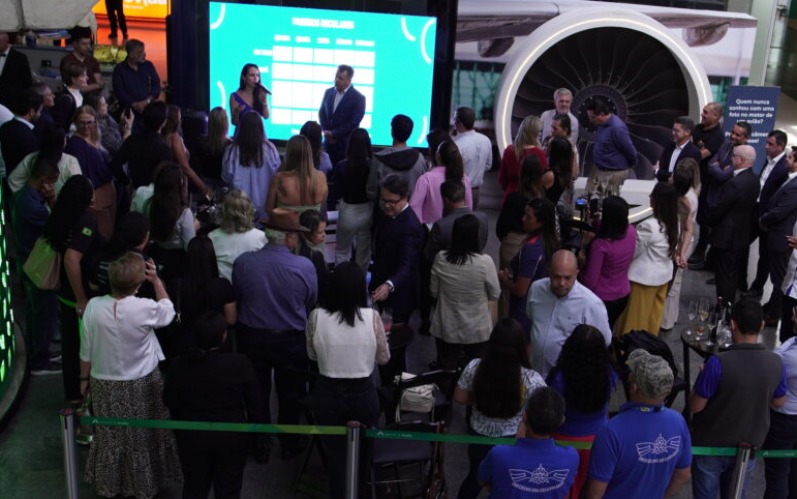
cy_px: 279
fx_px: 1014
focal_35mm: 47
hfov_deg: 42.5
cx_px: 511
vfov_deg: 27.6
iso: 250
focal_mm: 23
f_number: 3.2
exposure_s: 1/80
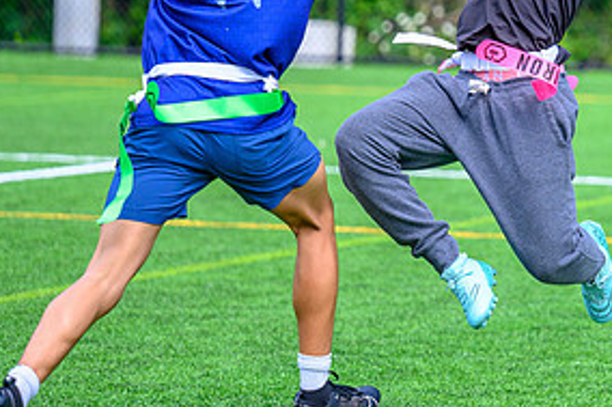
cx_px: 552
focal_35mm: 308
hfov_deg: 6.7
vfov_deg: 4.5
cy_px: 23
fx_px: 5233
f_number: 2.8
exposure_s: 1/2000
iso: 280
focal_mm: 125
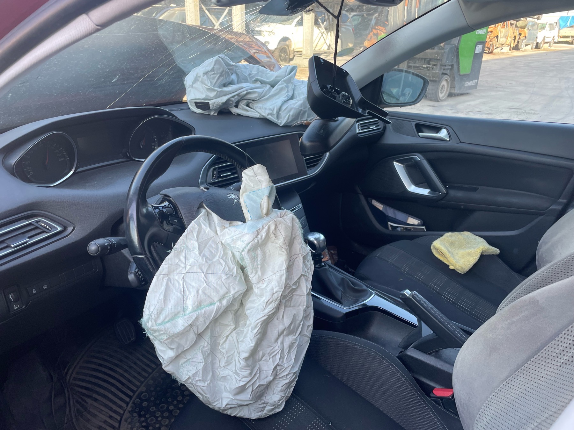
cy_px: 215
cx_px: 287
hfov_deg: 67.3
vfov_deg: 53.1
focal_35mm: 26
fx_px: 431
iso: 32
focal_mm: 4.2
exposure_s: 1/130
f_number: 1.6
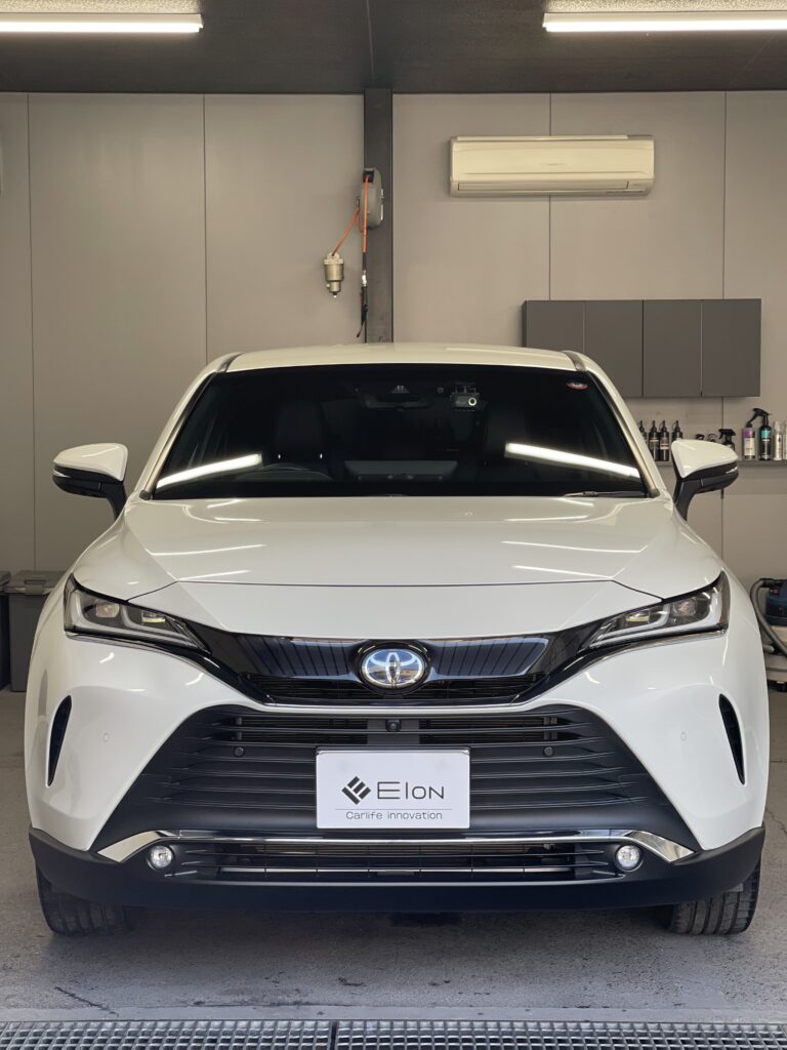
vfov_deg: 30.3
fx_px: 1940
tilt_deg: -1.7
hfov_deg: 22.9
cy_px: 525
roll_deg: +0.1
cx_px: 394
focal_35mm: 64
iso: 50
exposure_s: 1/121
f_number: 2.2
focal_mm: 7.5
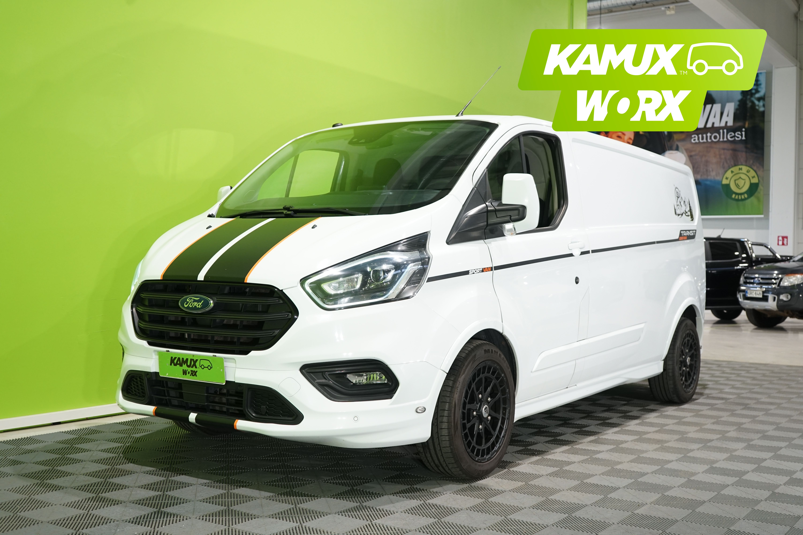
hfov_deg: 48.5
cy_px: 268
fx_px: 892
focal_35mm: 40
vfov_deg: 33.4
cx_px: 402
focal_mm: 40
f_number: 5.6
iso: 800
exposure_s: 1/30
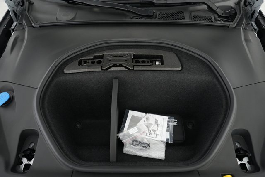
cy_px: 88
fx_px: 184
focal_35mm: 25
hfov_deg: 71.5
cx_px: 132
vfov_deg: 51.2
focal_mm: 25
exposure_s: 1/160
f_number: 2.8
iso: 6400
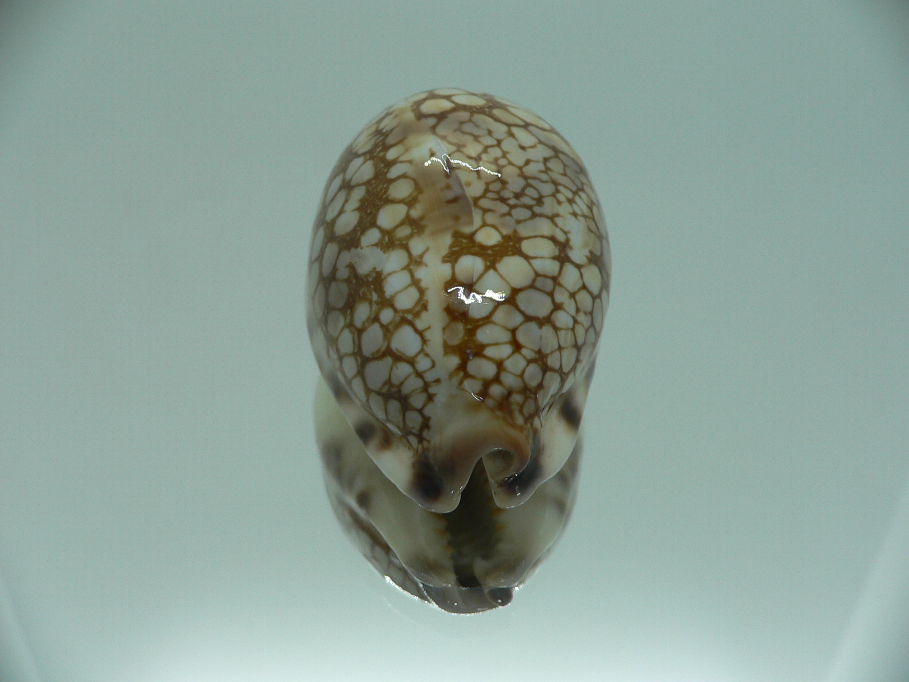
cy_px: 341
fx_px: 919
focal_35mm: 35
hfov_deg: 52.6
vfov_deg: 40.7
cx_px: 454
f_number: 2.8
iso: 80
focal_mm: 4.6
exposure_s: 1/60
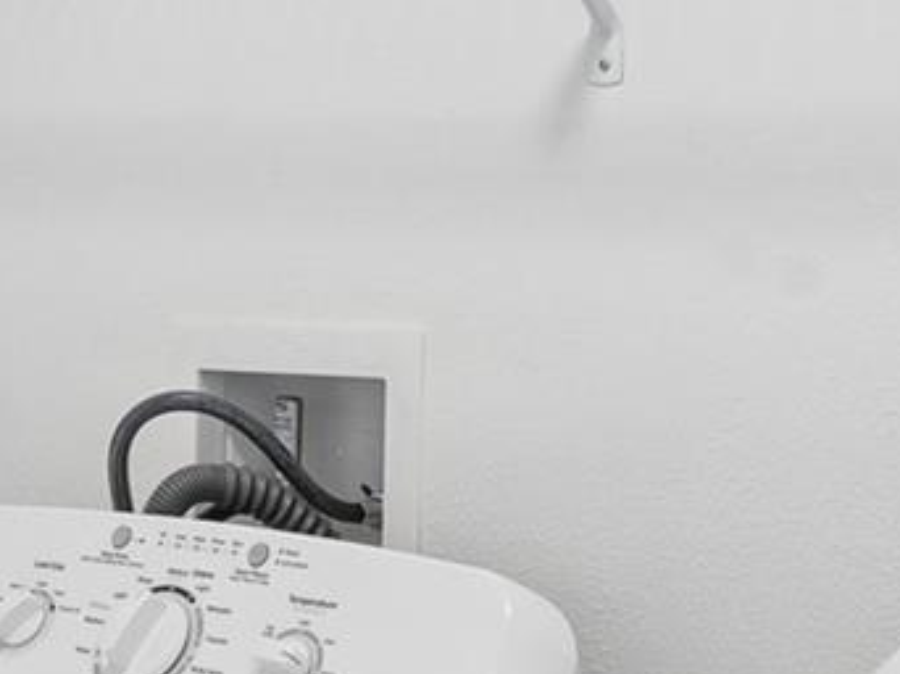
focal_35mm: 92
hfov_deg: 20.7
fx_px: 2397
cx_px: 34
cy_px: 179
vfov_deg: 15.9
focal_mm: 20.5
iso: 400
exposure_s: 1/30
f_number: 8
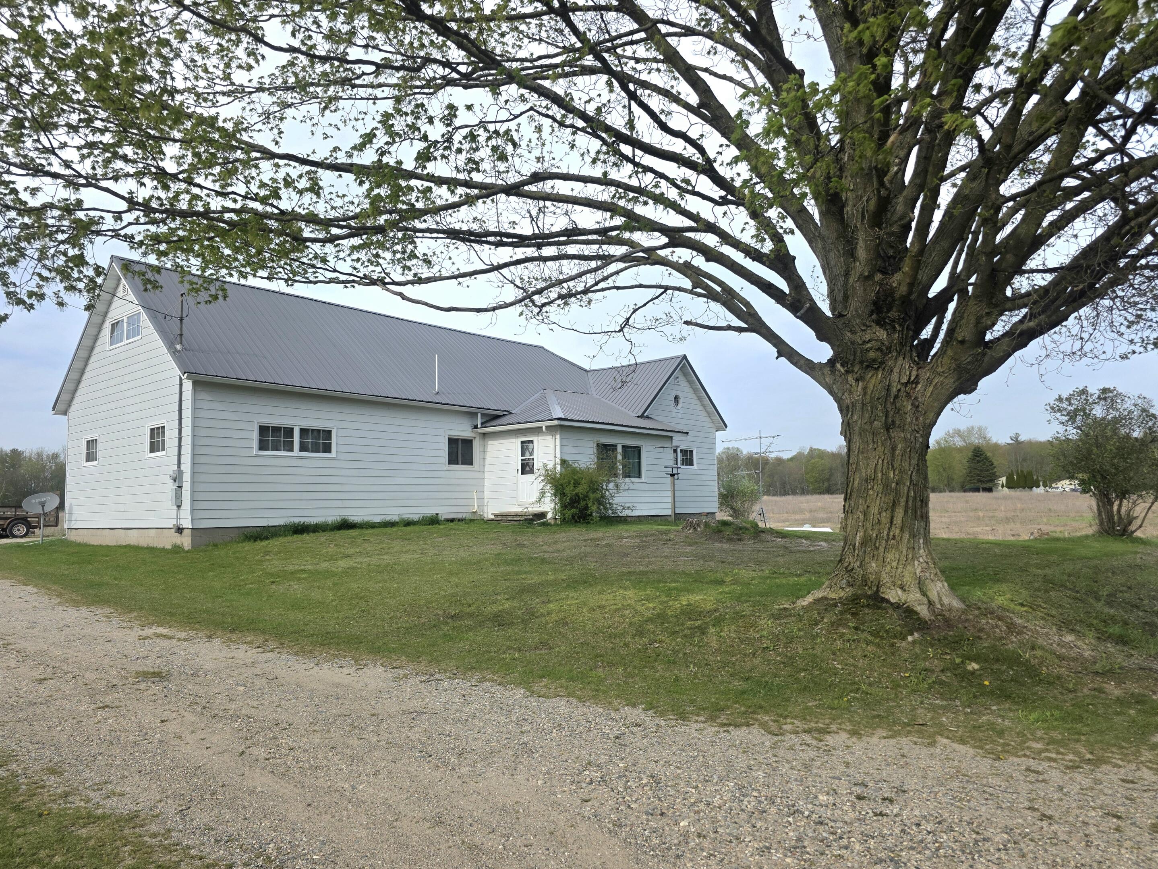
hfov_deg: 71.6
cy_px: 440
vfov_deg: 56.8
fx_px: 803
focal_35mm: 24
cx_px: 578
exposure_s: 1/5000
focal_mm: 6.3
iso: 80
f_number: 1.7
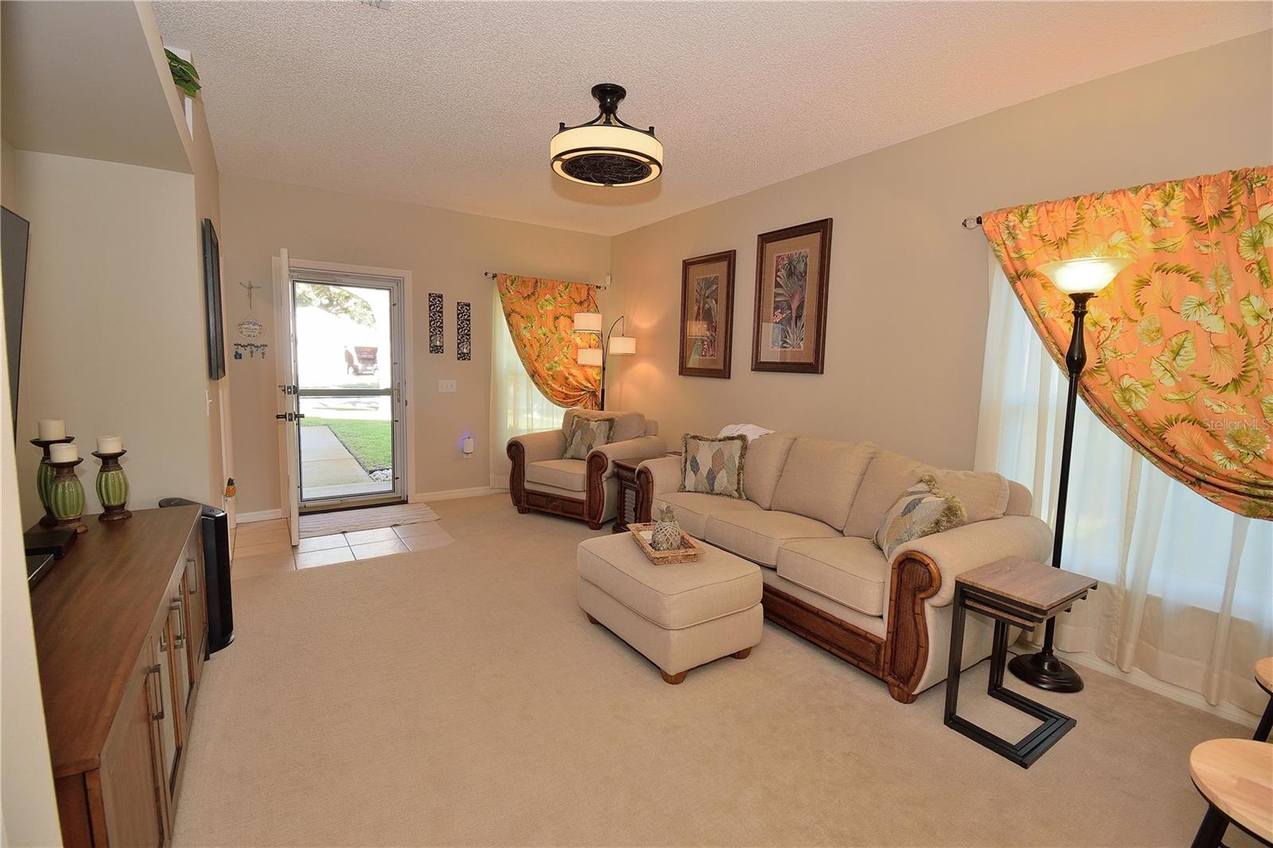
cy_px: 424
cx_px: 636
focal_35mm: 15
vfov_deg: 77.3
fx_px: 530
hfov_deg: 100.4
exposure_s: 1/25
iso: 400
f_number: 7.1
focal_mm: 10
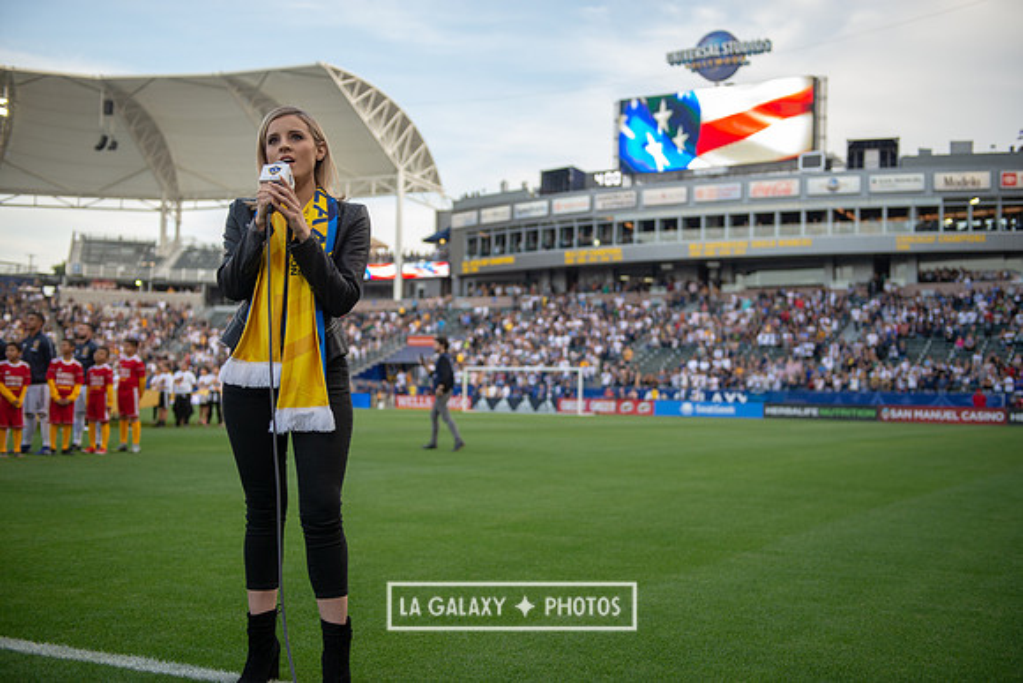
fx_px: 1194
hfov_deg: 46.4
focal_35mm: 42
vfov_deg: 31.9
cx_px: 512
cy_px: 342
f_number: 2.8
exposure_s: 1/800
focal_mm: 42
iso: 400
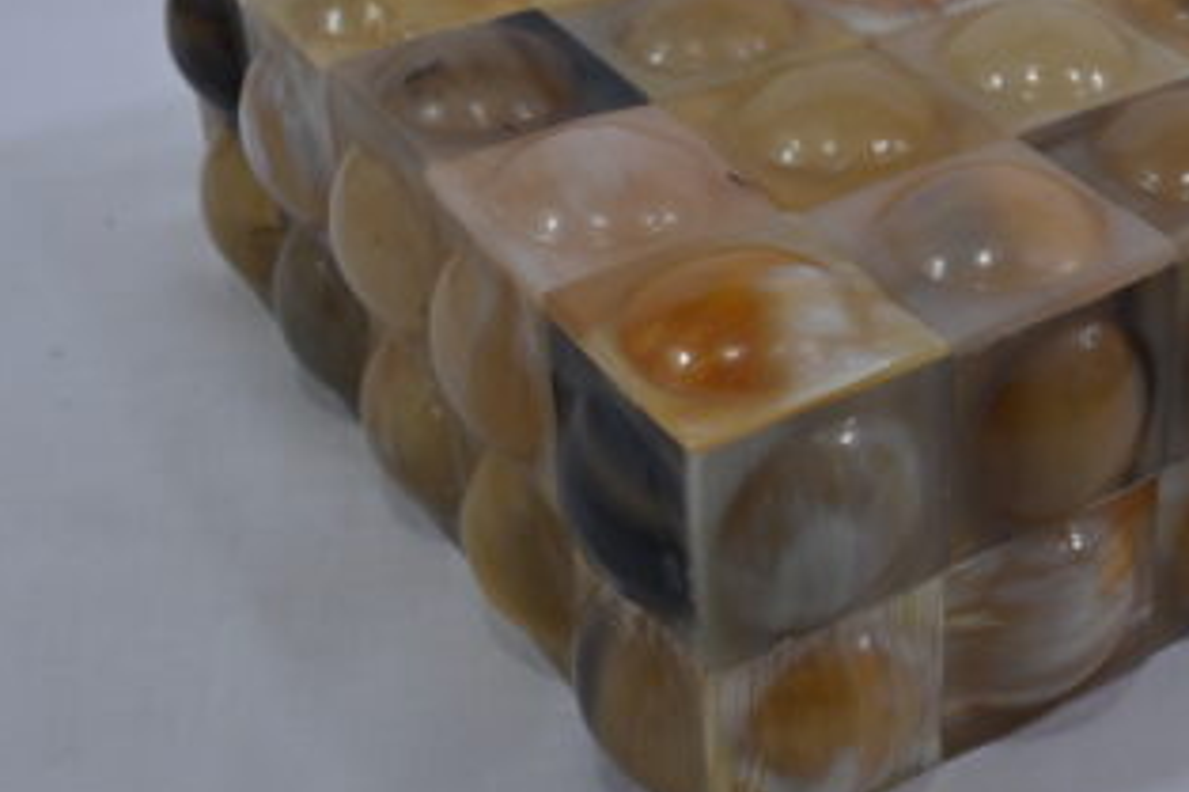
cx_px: 996
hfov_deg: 30.5
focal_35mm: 64
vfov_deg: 21.1
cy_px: 260
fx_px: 2111
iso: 500
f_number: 9
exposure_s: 1/125
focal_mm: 33.5
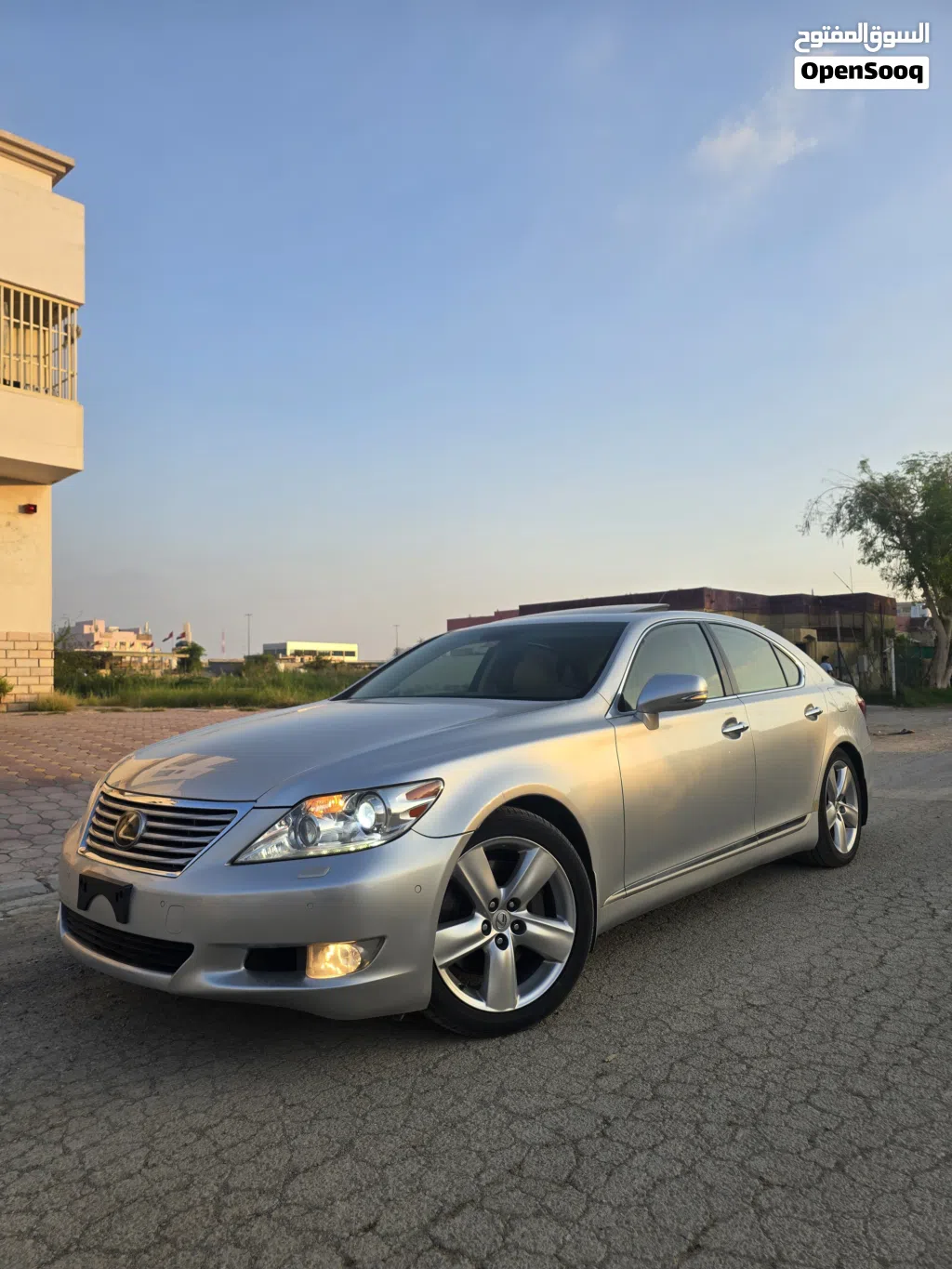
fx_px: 843
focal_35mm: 23
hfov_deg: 58.9
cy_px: 634
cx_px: 476
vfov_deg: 73.9
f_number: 1.7
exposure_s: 1/290
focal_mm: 6.3
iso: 12
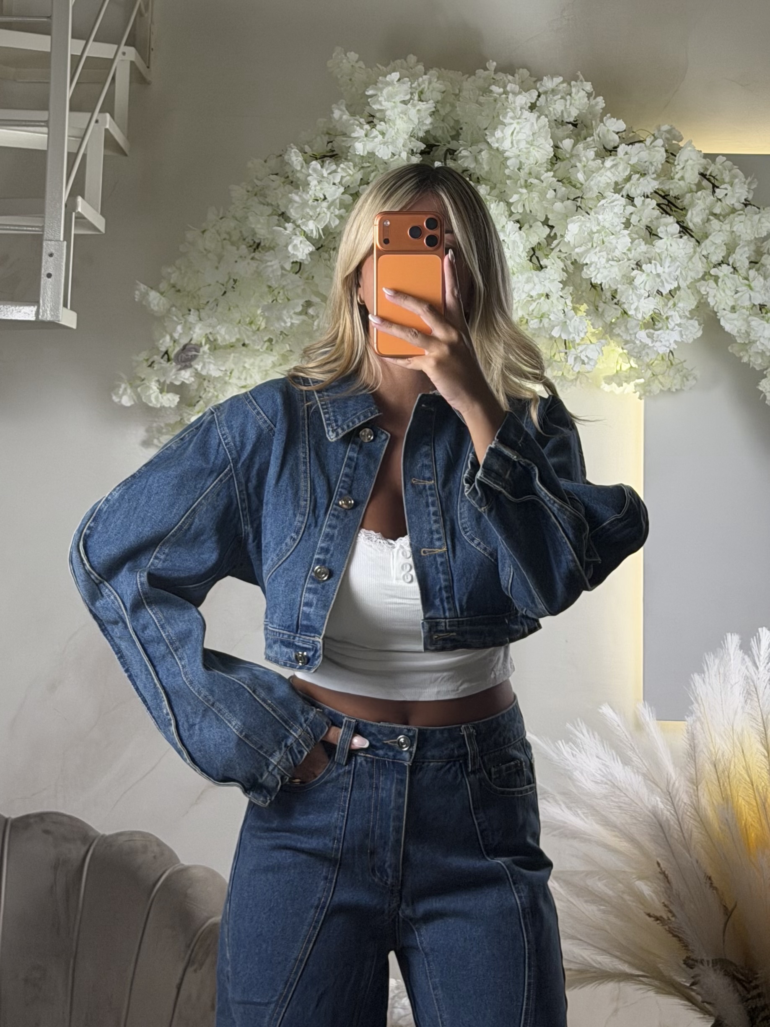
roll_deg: -1.7
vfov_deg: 39.7
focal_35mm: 48
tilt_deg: -3.6
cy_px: 514
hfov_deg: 30.3
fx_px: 1423
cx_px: 385
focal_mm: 6.76
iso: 100
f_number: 1.78
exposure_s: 1/100
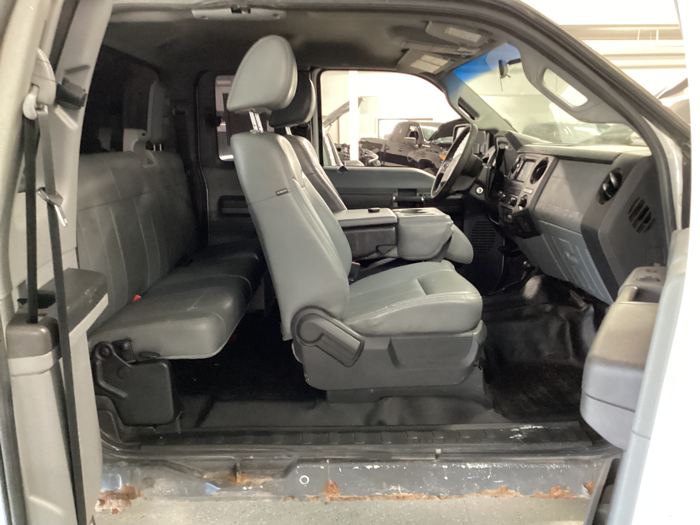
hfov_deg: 58.4
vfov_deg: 45.4
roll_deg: +0.3
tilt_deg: -13.2
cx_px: 350
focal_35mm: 31
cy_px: 262
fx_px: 627
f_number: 2.4
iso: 640
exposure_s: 1/24
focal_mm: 3.3
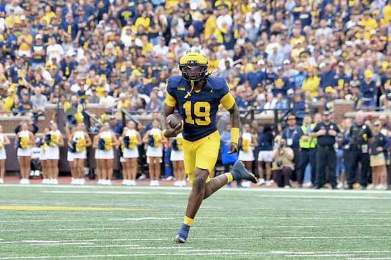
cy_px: 130
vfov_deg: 4.2
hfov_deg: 6.2
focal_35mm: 330
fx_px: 3582
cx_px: 196
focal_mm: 220
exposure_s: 1/1000
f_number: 5.3
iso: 1600
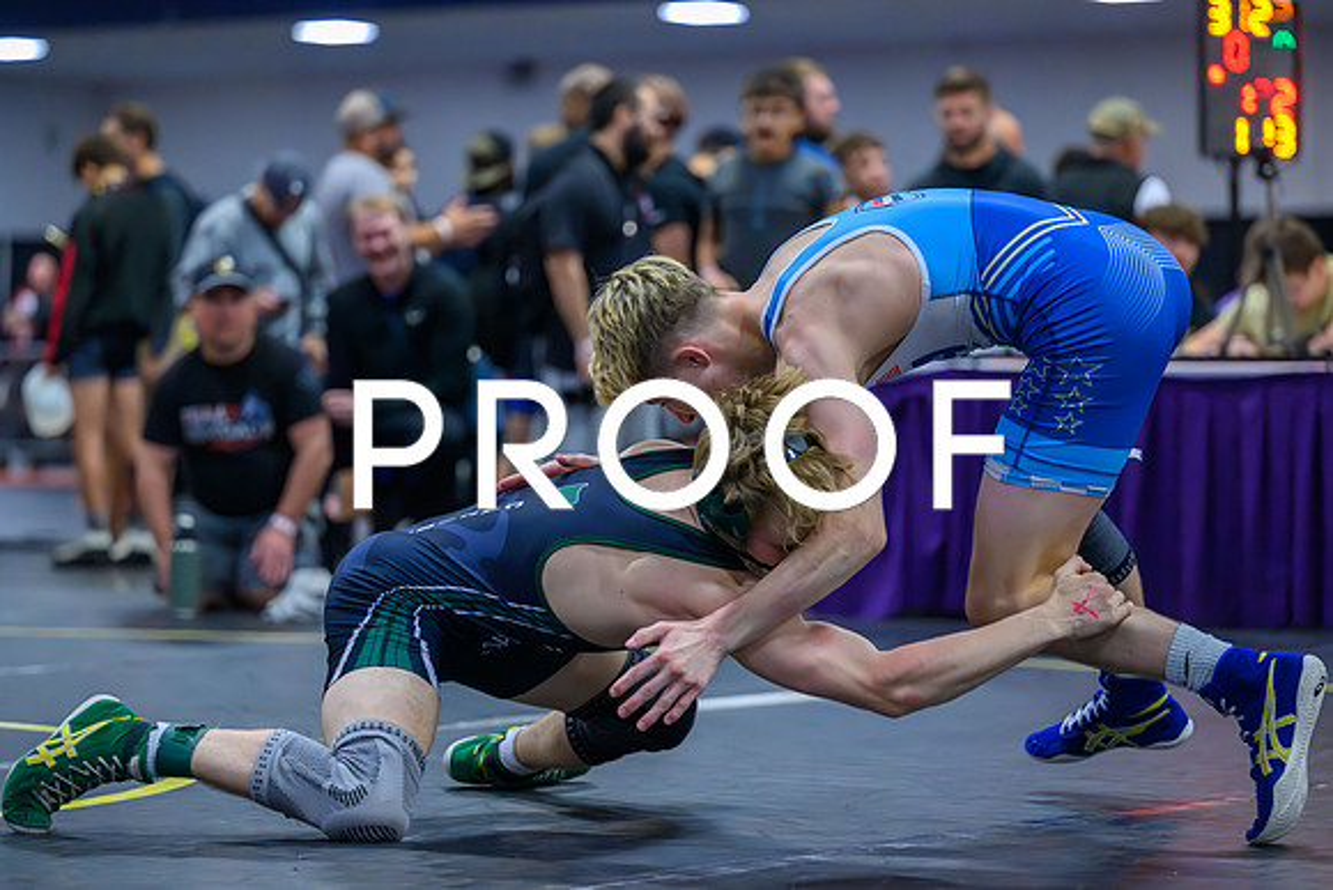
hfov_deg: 17.0
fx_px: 4468
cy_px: 420
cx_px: 610
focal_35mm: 121
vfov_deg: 11.4
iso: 12800
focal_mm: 110
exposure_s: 1/800
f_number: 2.8
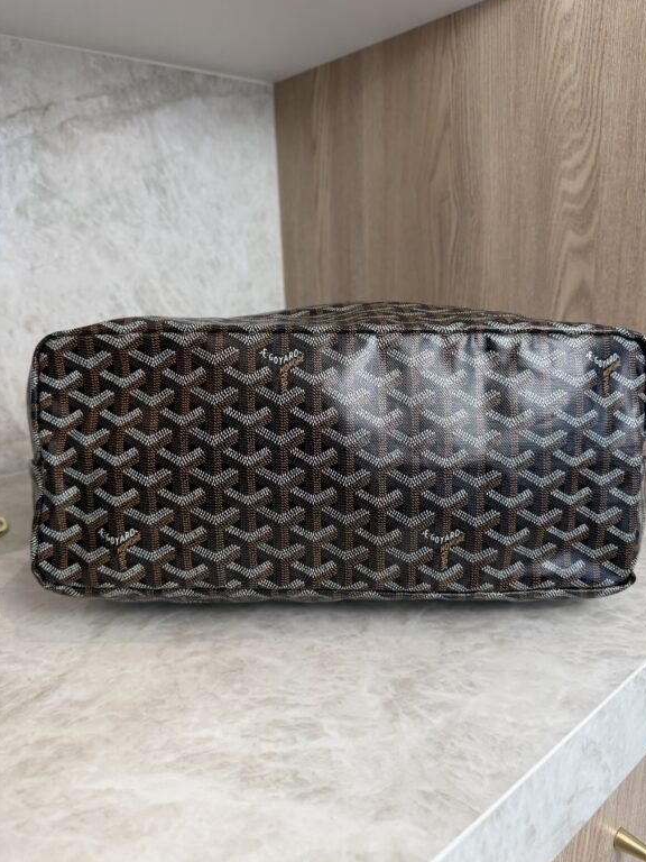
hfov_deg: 54.9
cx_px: 333
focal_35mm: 25
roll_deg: +1.6
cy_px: 422
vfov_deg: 69.4
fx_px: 622
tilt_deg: -12.6
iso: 80
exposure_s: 1/120
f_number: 1.78
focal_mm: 6.76
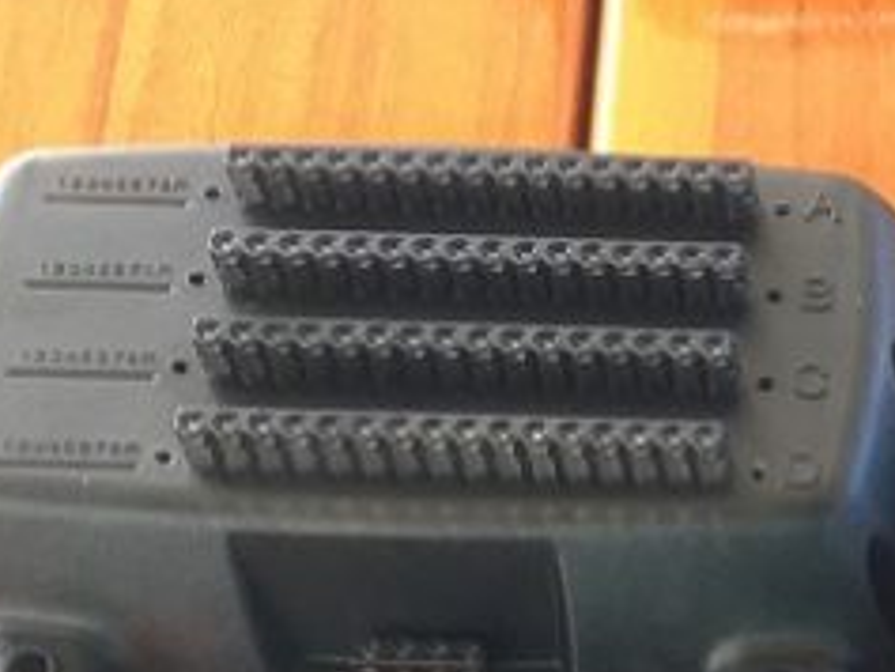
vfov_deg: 9.3
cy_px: 1578
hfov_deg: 12.5
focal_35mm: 143
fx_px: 3699
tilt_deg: -60.9
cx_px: 1639
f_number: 2.2
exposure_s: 1/60
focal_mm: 4.15
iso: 25
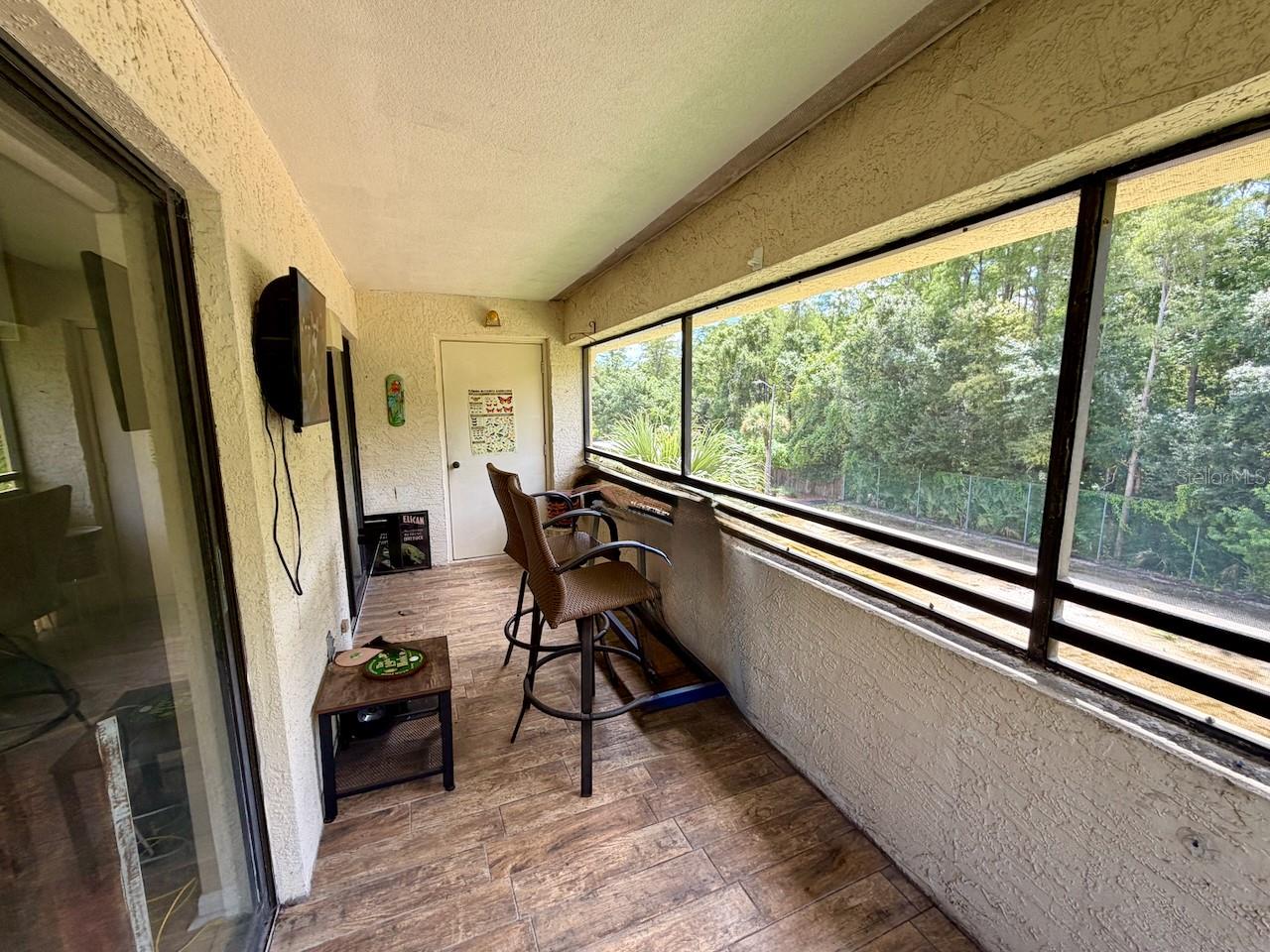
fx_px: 514
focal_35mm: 14
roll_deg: +1.2
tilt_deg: -8.1
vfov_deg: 85.7
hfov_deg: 102.1
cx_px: 635
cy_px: 476
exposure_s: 1/121
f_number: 2.2
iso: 50
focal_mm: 2.22
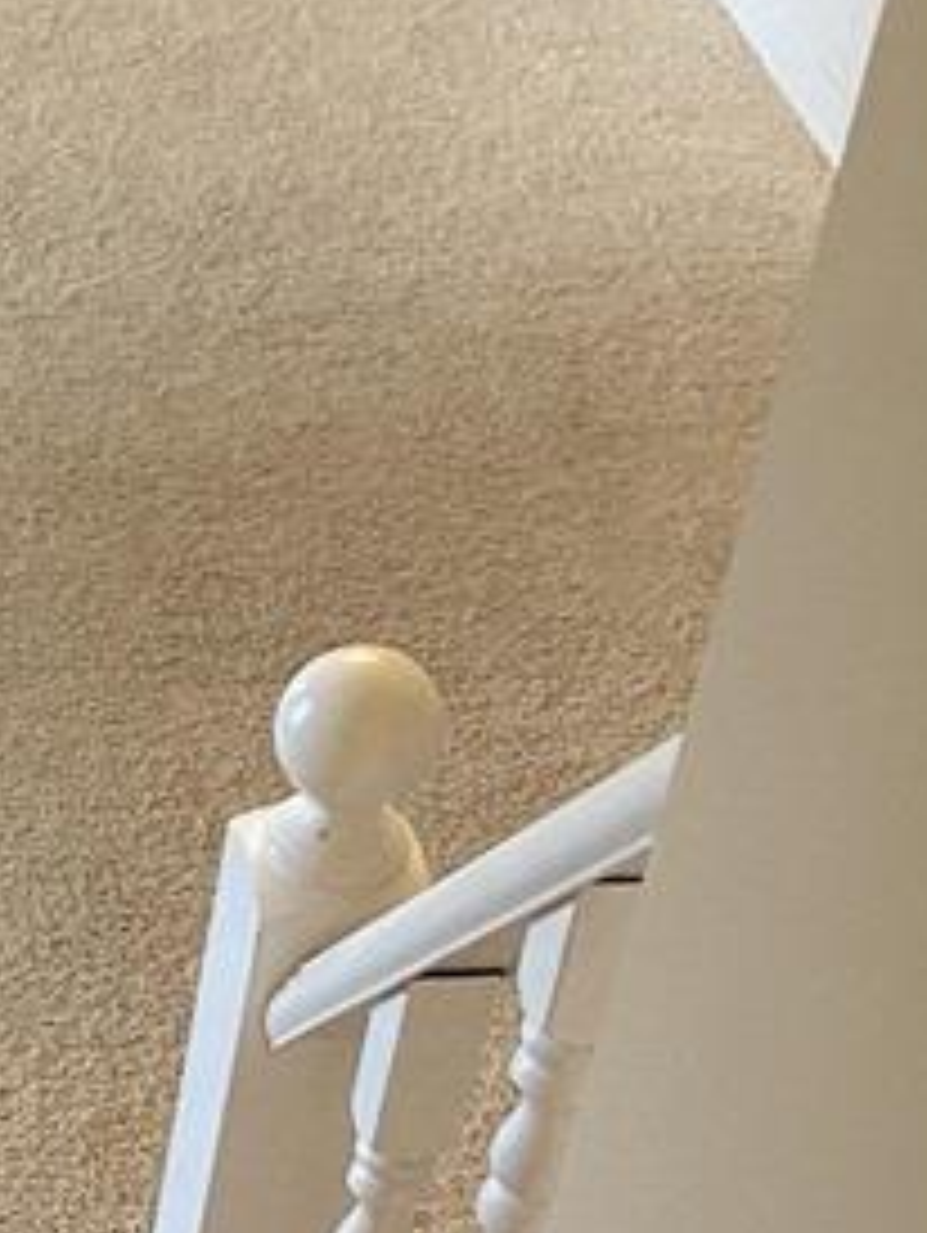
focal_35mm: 91
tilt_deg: -48.1
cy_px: 1688
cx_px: -486
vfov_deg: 19.5
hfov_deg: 15.0
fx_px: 3244
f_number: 1.8
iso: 200
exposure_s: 1/60
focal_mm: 4.25
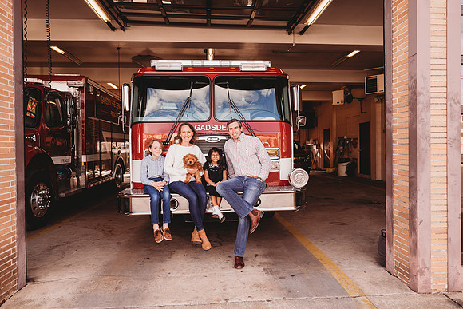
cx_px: 232
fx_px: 309
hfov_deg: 73.7
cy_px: 154
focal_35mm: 24
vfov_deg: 53.2
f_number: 4
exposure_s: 1/125
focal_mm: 24
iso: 100
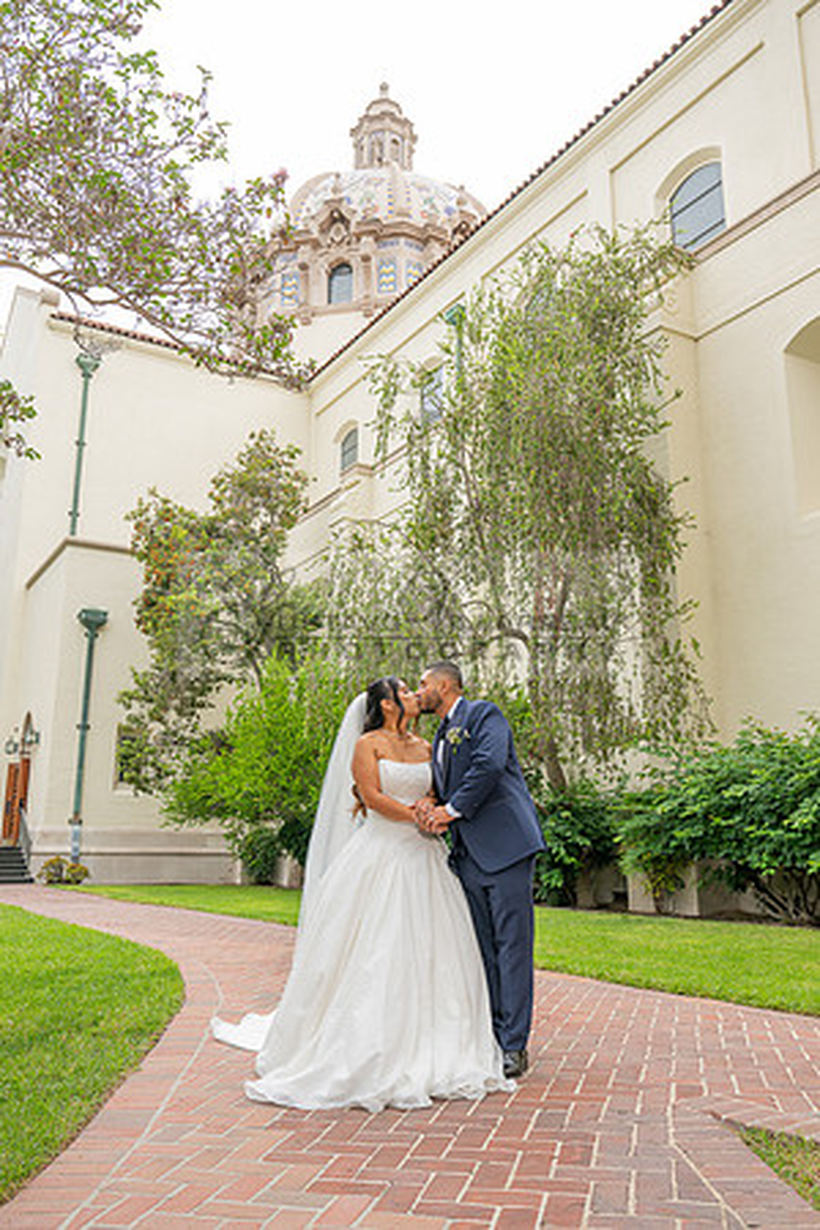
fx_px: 1008
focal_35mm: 30
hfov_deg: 44.3
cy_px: 615
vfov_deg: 62.8
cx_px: 410
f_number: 5.6
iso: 200
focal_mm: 29.5
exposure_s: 1/200
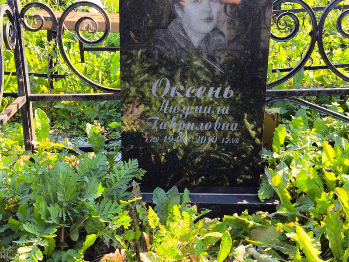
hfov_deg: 38.2
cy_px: 131
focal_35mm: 50
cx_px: 174
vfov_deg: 29.1
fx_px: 504
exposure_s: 1/306
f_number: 1.7
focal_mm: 4.71
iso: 50
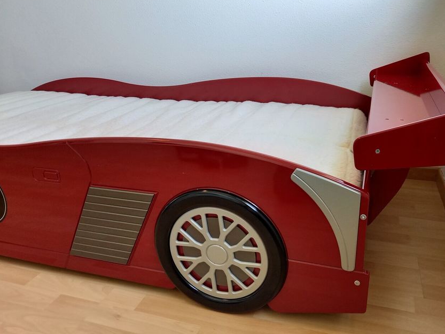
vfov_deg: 46.8
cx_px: 240
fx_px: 386
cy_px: 167
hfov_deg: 59.9
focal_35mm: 30
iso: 125
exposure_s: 1/50
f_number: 1.8
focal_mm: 4.65
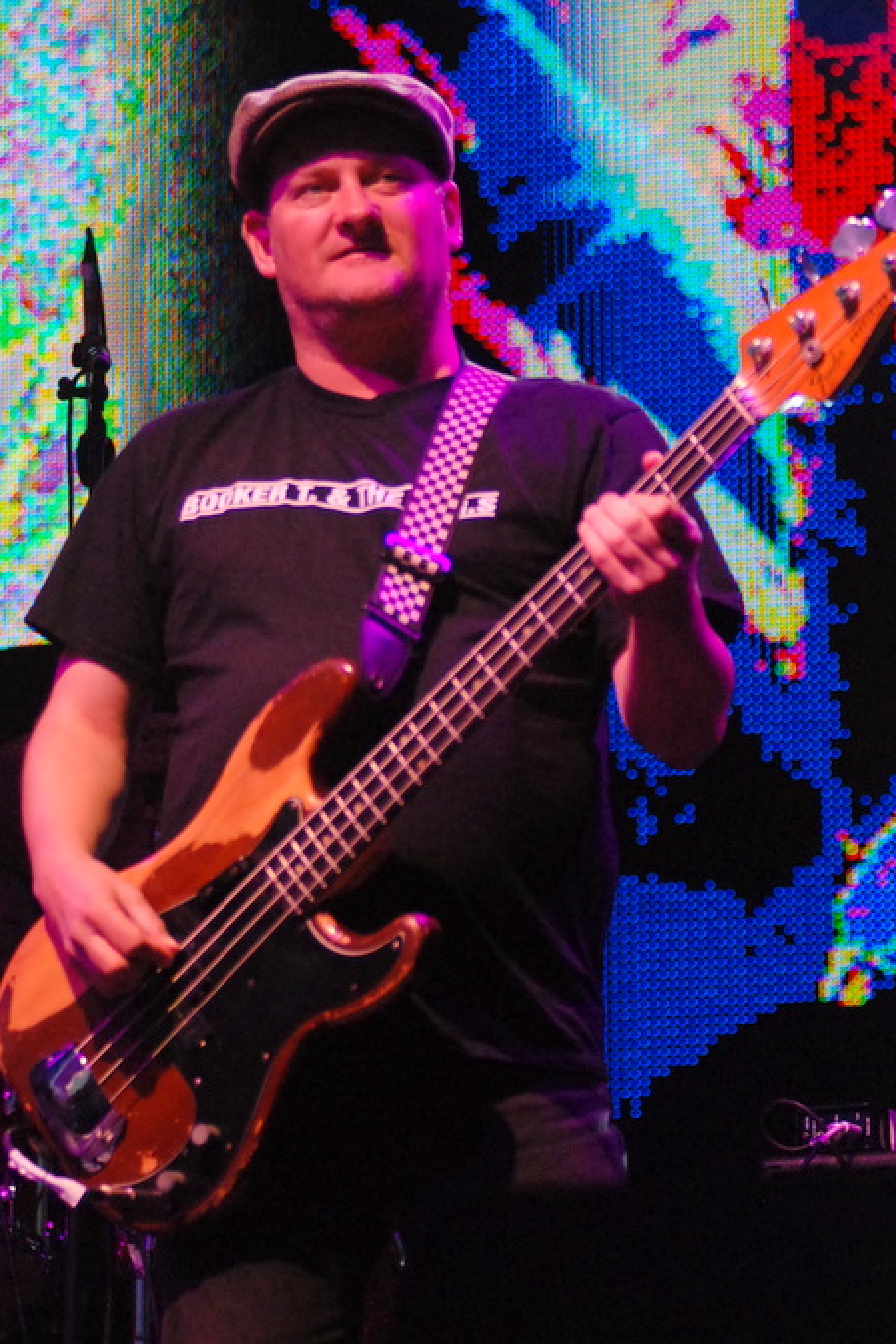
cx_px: 452
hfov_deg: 9.0
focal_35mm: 153
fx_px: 5691
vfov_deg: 13.5
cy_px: 667
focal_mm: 95
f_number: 2.8
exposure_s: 1/640
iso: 1600
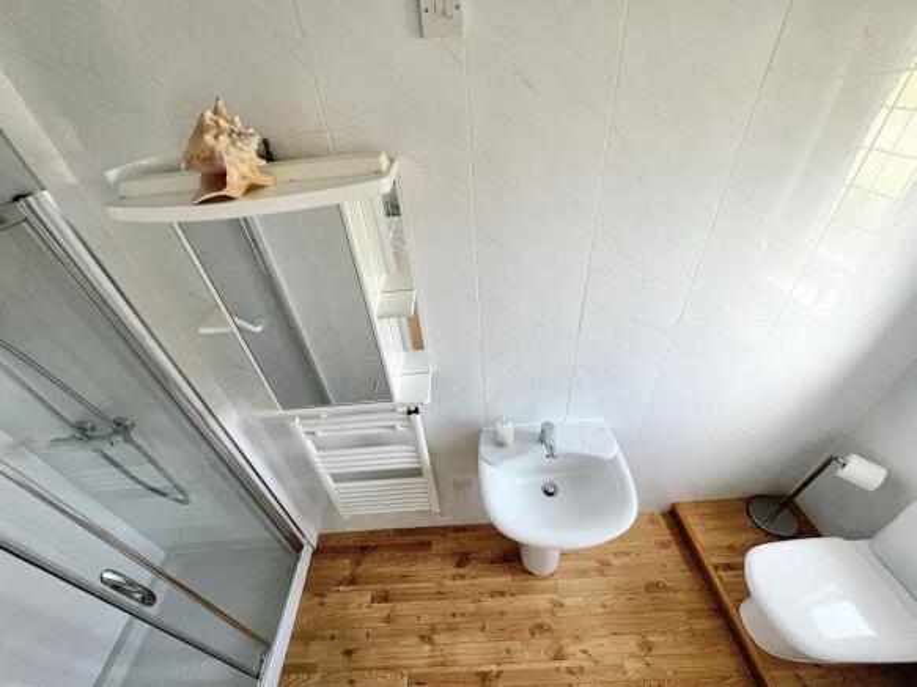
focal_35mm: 13
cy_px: 344
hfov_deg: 106.2
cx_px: 458
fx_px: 344
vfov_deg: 89.9
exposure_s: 1/99
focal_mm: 1.6
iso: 160
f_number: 1.8
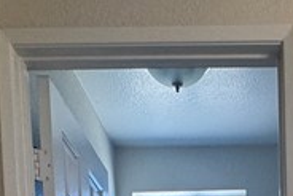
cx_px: 274
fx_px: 660
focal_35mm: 81
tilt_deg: -6.4
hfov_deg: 24.2
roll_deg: +1.1
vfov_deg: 12.5
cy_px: 497
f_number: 2.2
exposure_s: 1/120
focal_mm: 2.22
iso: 200
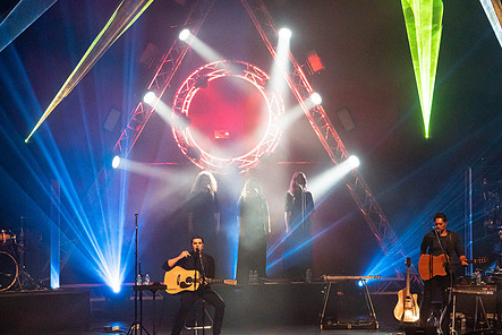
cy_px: 131
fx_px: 2302
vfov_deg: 8.3
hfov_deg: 12.4
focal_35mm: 165
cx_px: 297
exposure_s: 1/250
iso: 6400
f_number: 5.6
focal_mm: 126
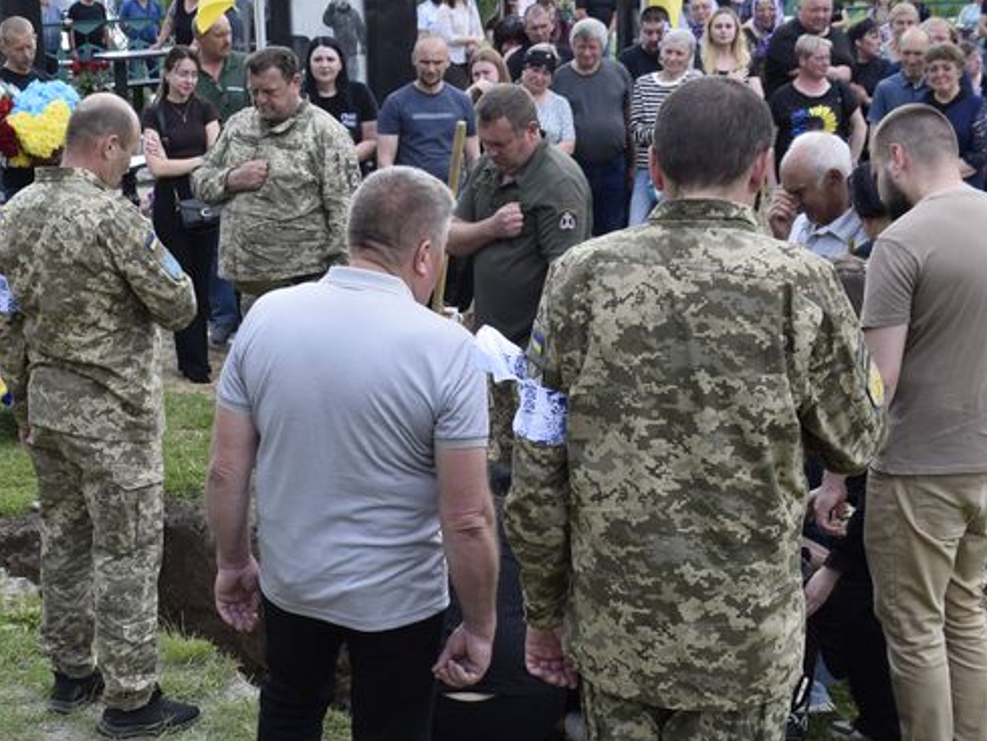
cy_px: 480
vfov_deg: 24.4
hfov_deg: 32.0
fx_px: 1704
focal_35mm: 60
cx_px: 315
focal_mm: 27
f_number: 8
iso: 360
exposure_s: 1/250
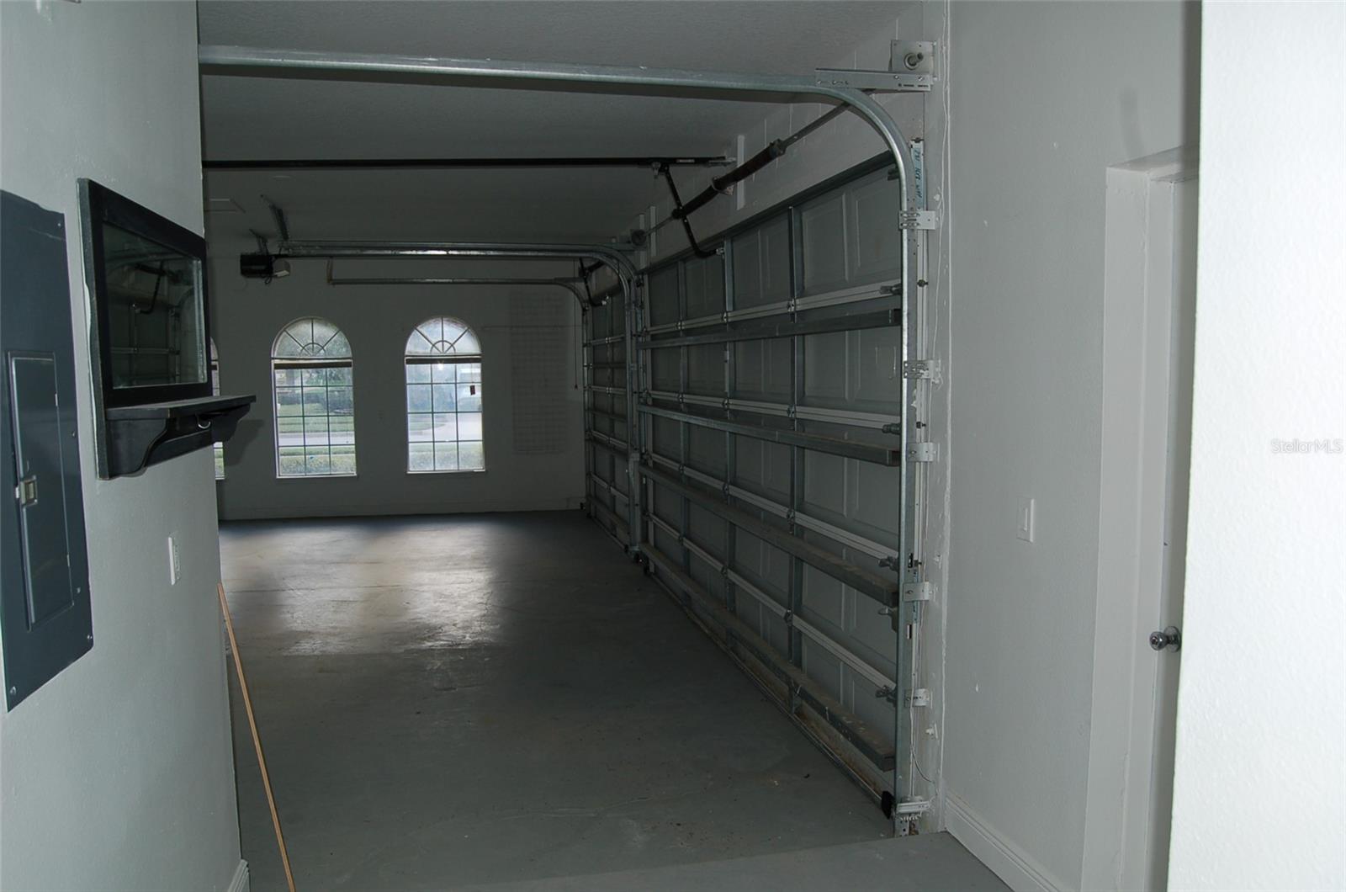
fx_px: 1007
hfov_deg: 67.5
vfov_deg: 47.7
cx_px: 673
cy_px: 446
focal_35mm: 27
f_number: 5.6
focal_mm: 18
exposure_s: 1/125
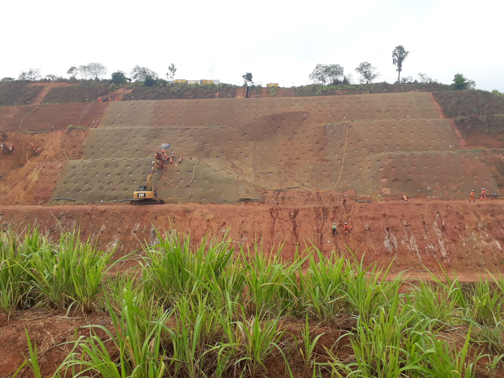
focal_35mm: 27
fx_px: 393
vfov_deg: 51.4
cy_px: 189
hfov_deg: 65.3
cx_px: 252
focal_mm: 3.6
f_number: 1.9
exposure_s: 1/563
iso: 40
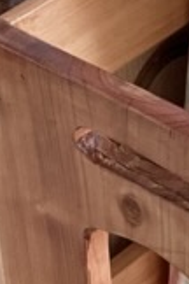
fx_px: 1425
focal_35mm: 181
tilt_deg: -40.1
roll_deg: +1.5
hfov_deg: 7.5
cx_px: 198
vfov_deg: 11.4
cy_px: 181
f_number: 1.8
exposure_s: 1/60
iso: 320
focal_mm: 4.25
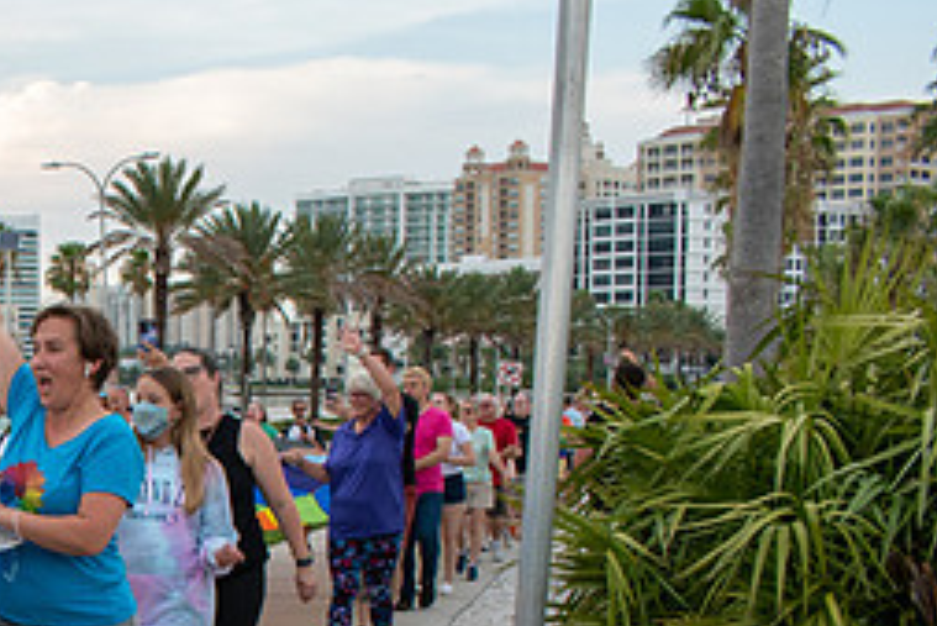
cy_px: 650
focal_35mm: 62
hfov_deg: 29.2
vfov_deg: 21.1
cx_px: -100
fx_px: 1615
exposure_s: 1/250
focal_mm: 18
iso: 400
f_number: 8
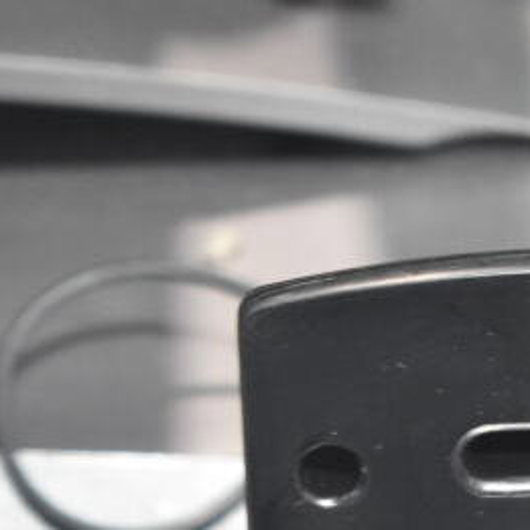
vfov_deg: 7.0
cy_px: 776
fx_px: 4252
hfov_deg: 7.1
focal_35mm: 245
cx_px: 615
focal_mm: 55
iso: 2800
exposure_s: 1/100
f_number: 5.6
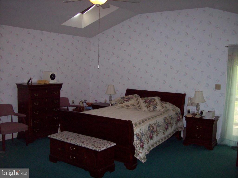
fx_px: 247
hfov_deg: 51.4
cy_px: 89
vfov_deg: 39.6
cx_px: 119
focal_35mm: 36
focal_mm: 6
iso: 140
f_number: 2.7
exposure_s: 1/64
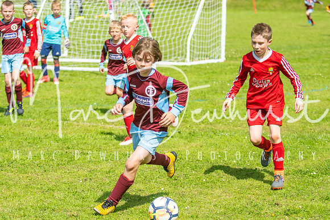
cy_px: 92
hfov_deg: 15.7
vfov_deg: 10.5
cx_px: 139
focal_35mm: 130
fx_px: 1196
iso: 250
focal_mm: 75
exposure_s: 1/3200
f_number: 3.2
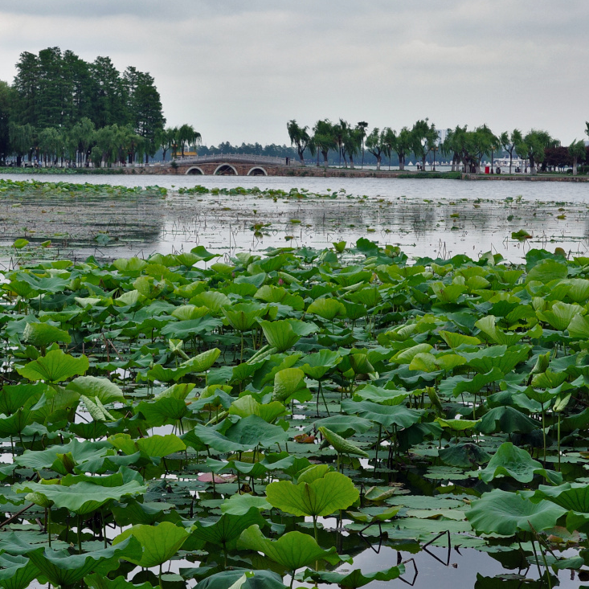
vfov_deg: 19.5
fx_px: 1713
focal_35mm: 89
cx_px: 4
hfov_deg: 19.0
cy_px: 203
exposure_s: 1/500
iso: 200
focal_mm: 26
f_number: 5.6
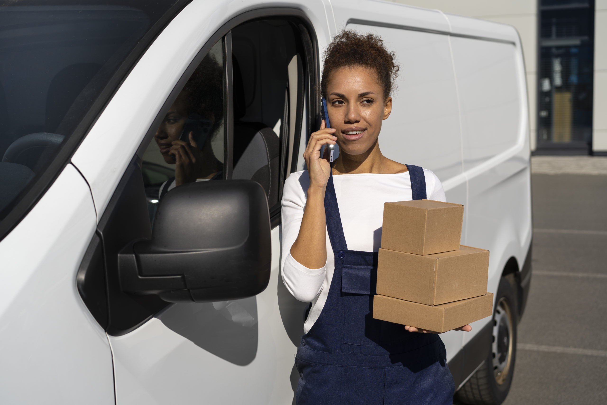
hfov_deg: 36.2
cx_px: 304
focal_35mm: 55
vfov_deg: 24.6
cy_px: 202
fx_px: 927
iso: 100
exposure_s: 1/1600
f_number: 4.5
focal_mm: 55
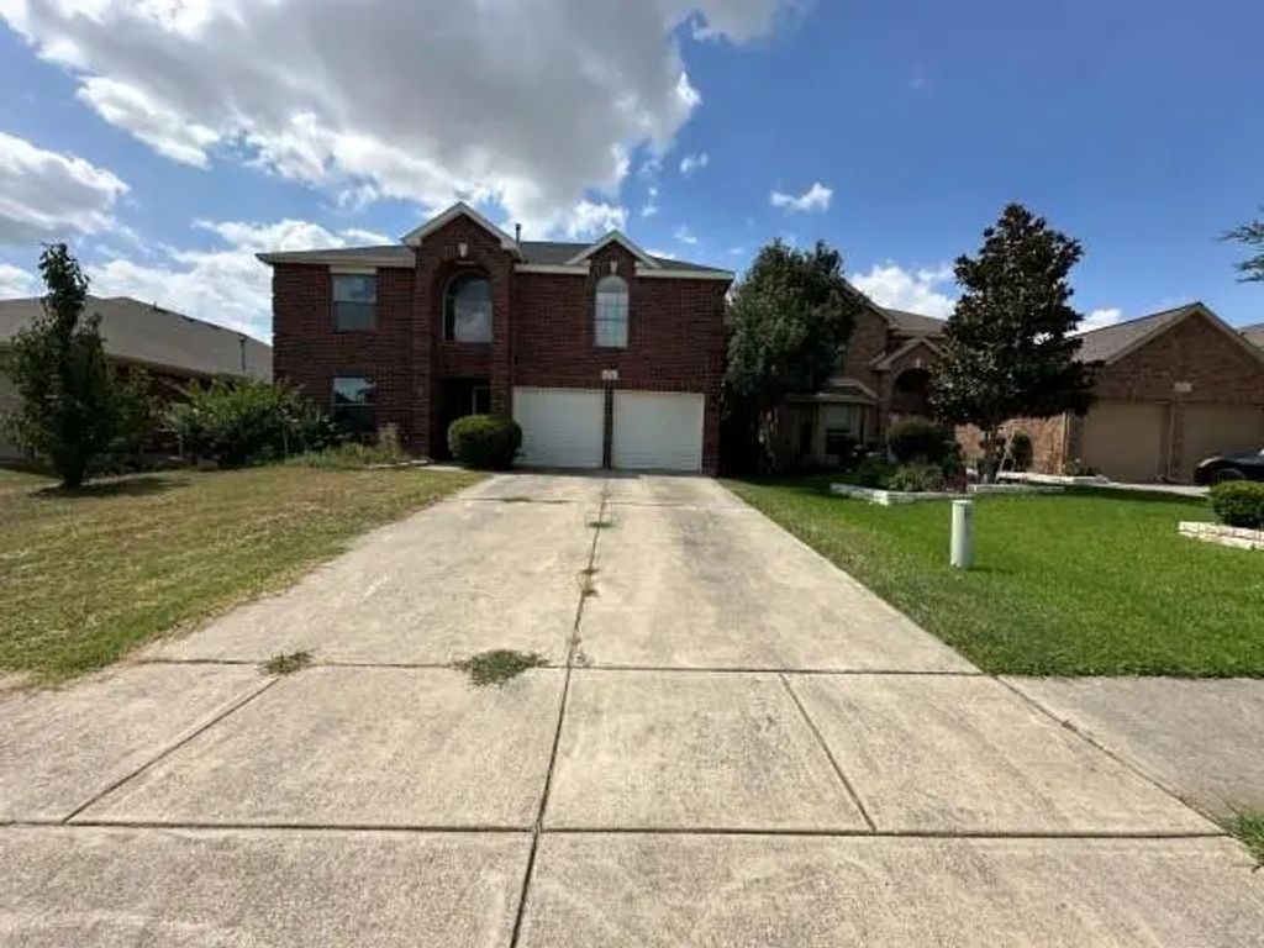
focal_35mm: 14
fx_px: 511
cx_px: 632
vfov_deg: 85.7
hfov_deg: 102.1
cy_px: 474
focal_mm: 2.22
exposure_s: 1/2020
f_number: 2.2
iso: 50
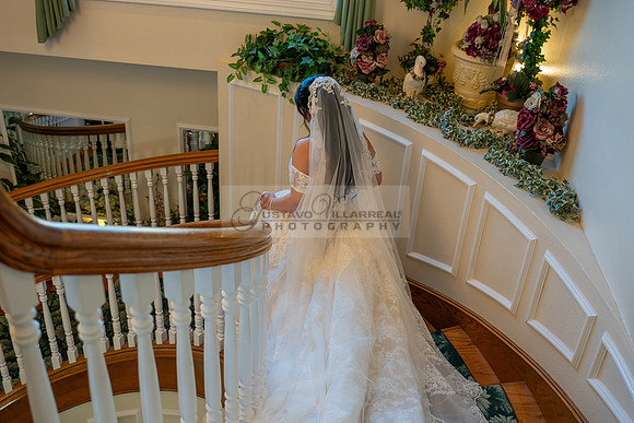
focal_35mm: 36
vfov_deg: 36.9
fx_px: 634
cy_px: 212
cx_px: 317
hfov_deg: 53.1
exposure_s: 1/200
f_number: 4
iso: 1250
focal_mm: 36
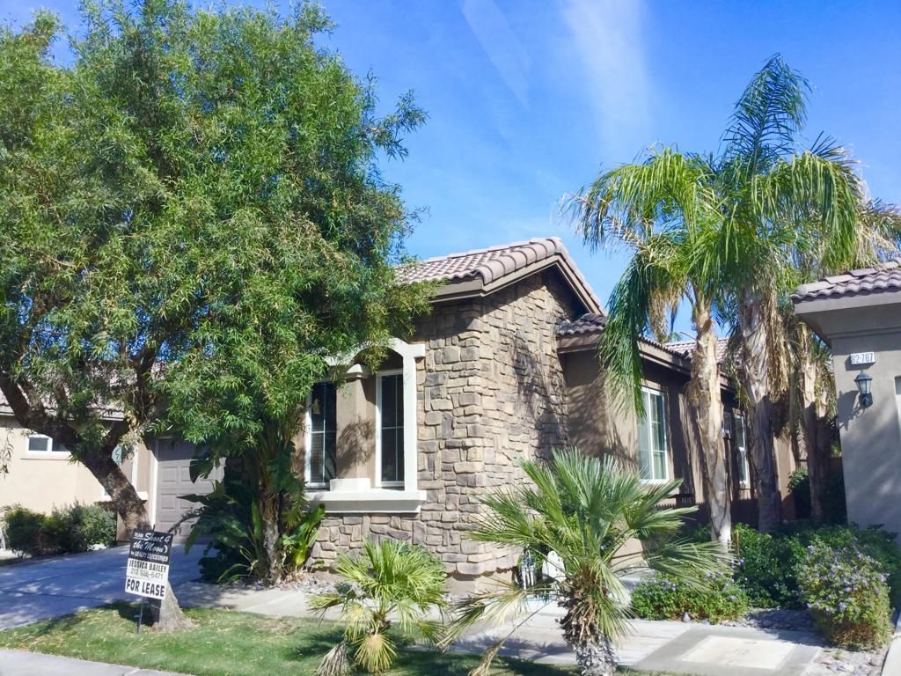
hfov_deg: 58.4
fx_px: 807
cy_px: 338
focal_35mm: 31
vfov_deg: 45.4
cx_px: 450
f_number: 2.4
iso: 25
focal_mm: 3.3
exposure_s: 1/272
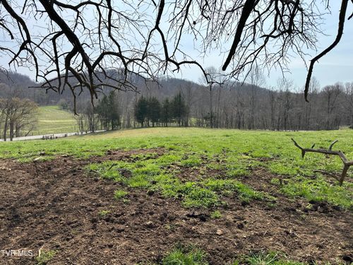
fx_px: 245
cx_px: 176
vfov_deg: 56.8
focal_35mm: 24
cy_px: 132
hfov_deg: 71.6
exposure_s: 1/4762
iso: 80
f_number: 1.78
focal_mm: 6.86
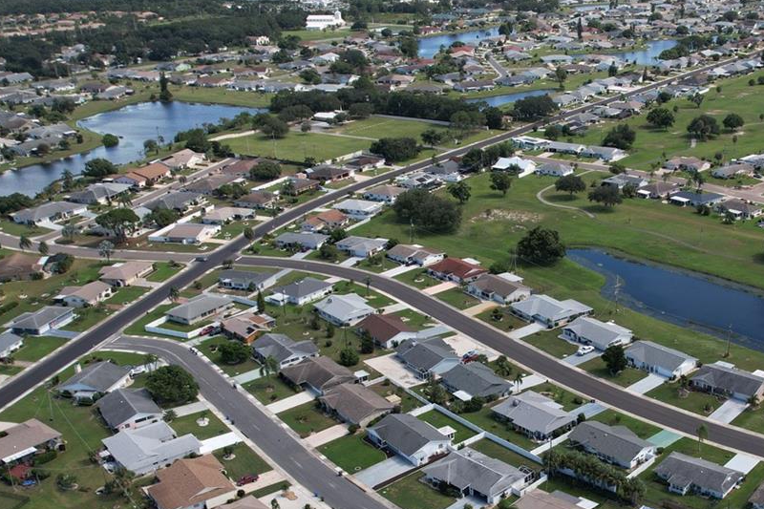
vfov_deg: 30.1
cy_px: 367
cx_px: 585
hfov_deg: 42.9
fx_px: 934
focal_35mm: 44
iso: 100
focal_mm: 8.38
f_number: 2.8
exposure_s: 1/250
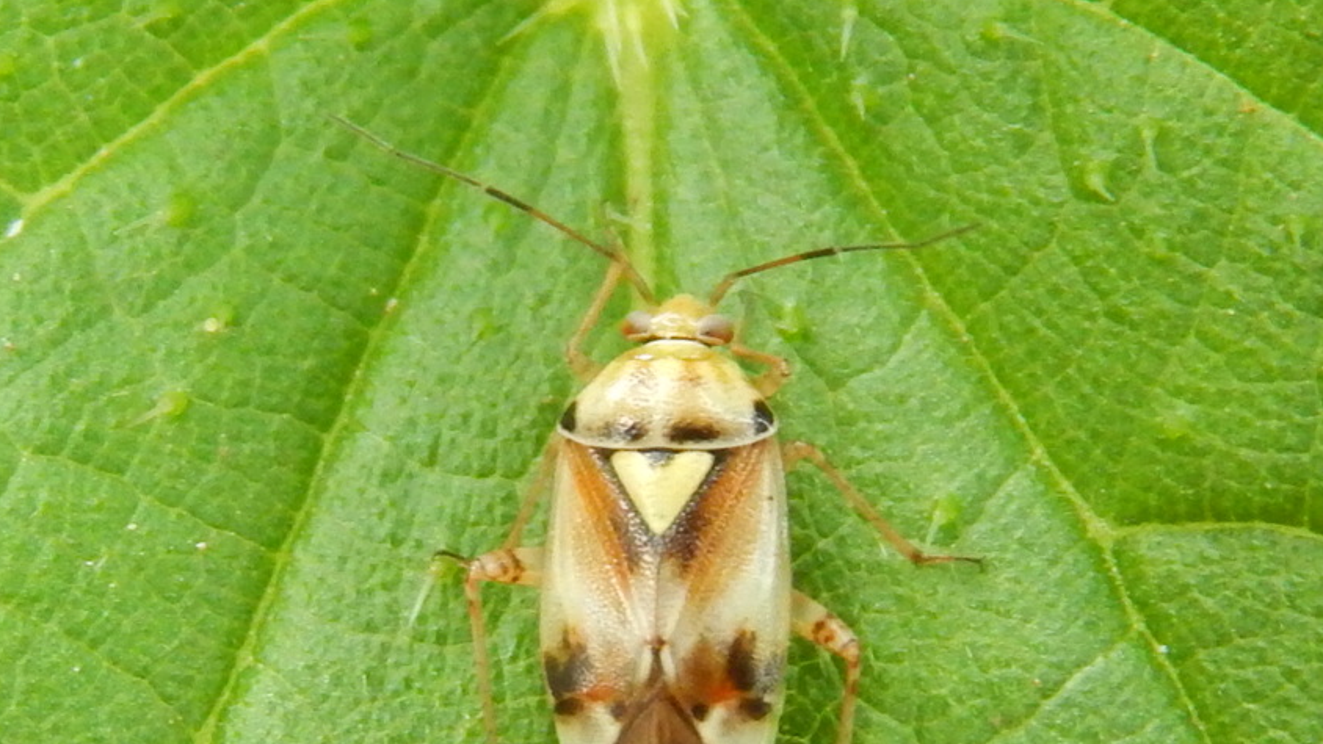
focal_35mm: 76
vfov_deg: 15.9
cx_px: 664
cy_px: 493
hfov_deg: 27.9
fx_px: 2666
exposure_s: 1/200
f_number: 4.1
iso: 400
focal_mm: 12.3
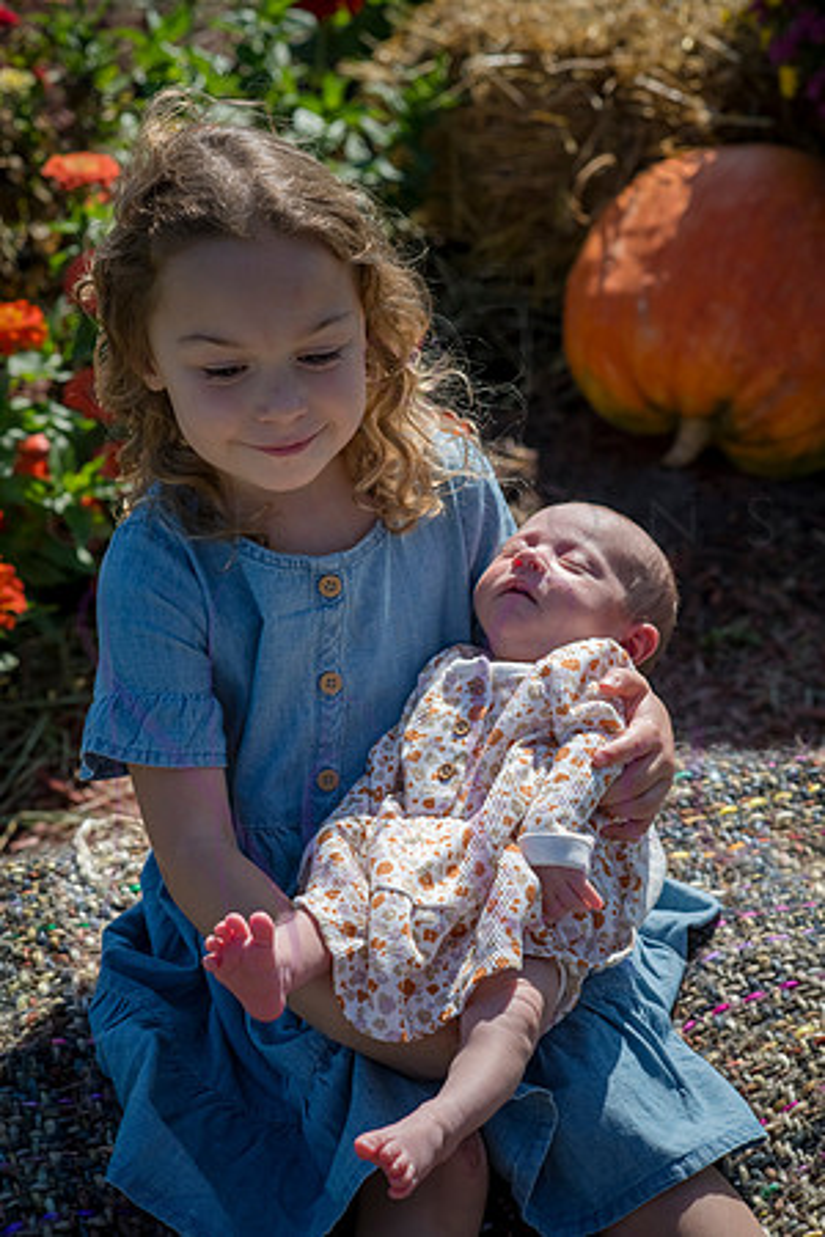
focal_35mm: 85
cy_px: 618
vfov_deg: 23.9
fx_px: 2922
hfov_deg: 16.1
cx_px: 412
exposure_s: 1/1250
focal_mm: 85
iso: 400
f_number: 7.1
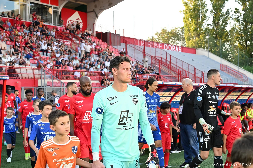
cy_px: 84
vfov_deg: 24.6
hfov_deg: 36.3
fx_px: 386
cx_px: 126
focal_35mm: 55
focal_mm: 37
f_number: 4.5
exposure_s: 1/640
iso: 1250
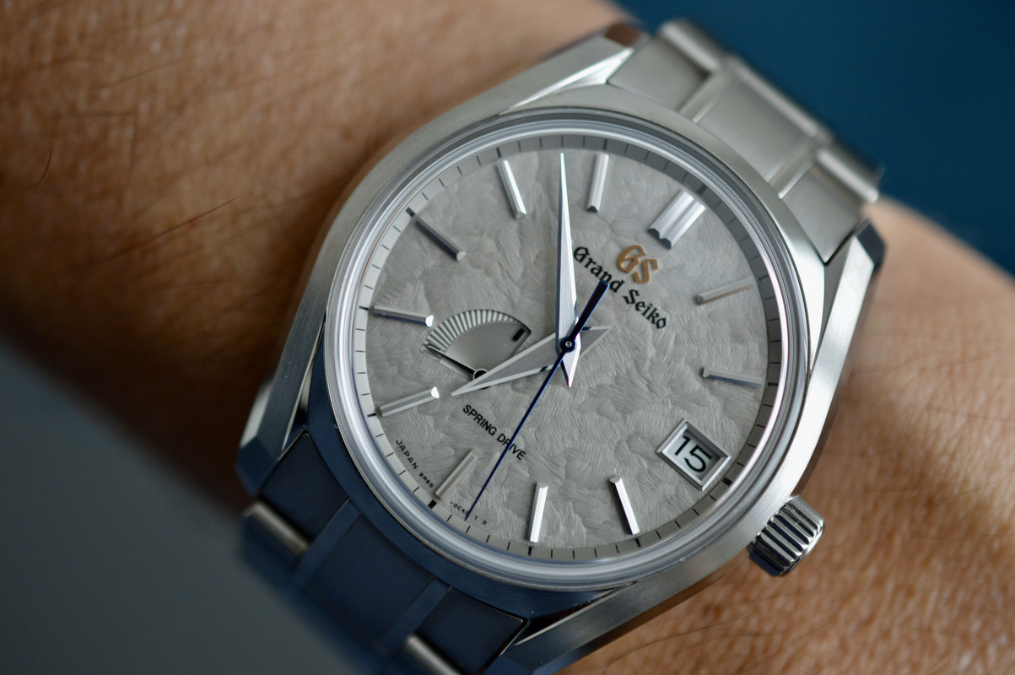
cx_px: 508
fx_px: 1690
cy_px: 338
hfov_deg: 33.4
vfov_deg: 22.6
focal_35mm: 60
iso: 560
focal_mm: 40
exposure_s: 1/60
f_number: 3.2
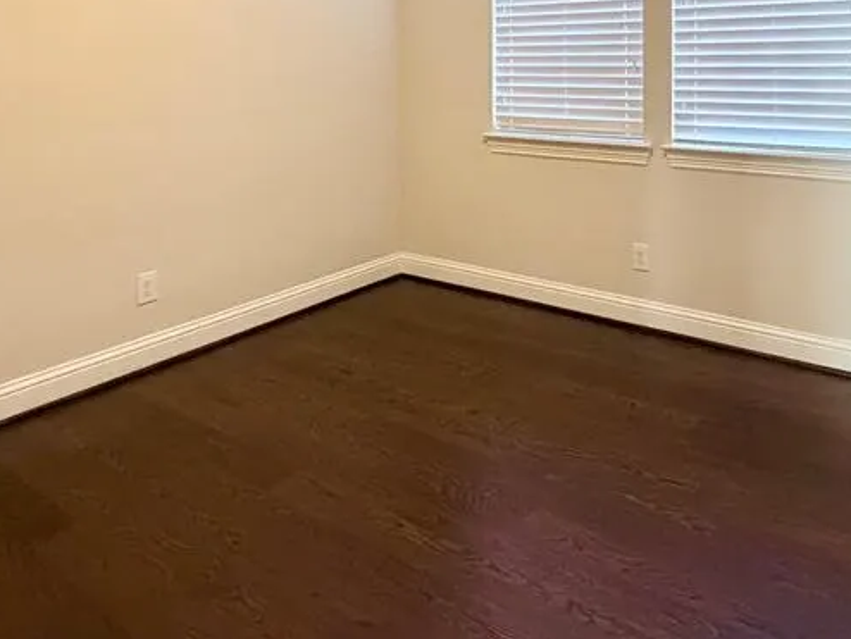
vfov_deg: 43.9
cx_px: 501
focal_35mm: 29
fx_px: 713
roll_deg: +0.3
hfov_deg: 61.2
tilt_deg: +0.5
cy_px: 60
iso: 640
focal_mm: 2.22
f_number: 2.2
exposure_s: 1/60
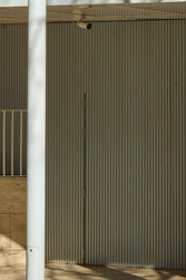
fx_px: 1731
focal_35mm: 223
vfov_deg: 9.2
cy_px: -16
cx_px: 55
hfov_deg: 6.1
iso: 200
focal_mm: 56
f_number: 20
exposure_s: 1/200
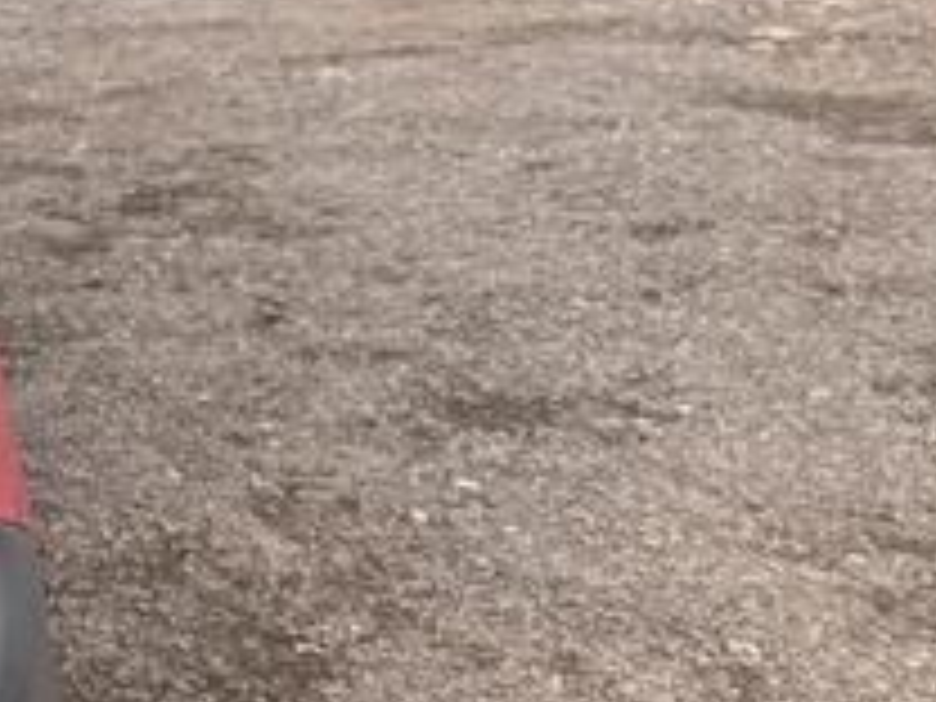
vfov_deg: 13.2
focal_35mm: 112
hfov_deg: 14.5
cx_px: -945
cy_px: 508
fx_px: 3028
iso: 50
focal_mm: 5.96
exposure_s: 1/647
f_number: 1.6
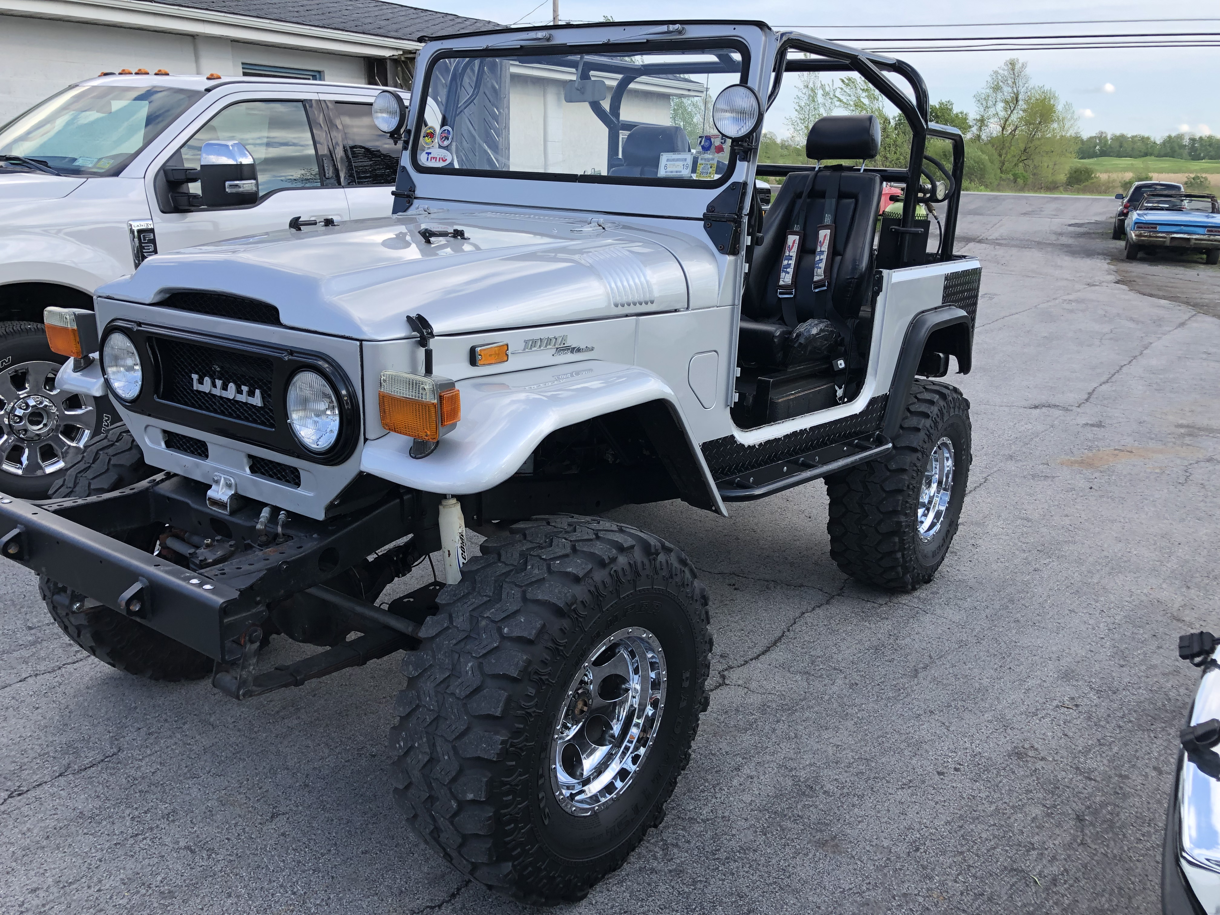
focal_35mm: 28
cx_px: 610
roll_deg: -1.4
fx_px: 987
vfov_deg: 49.7
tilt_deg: -19.6
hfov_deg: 63.4
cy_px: 458
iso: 20
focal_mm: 3.99
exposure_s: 1/480
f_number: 1.8
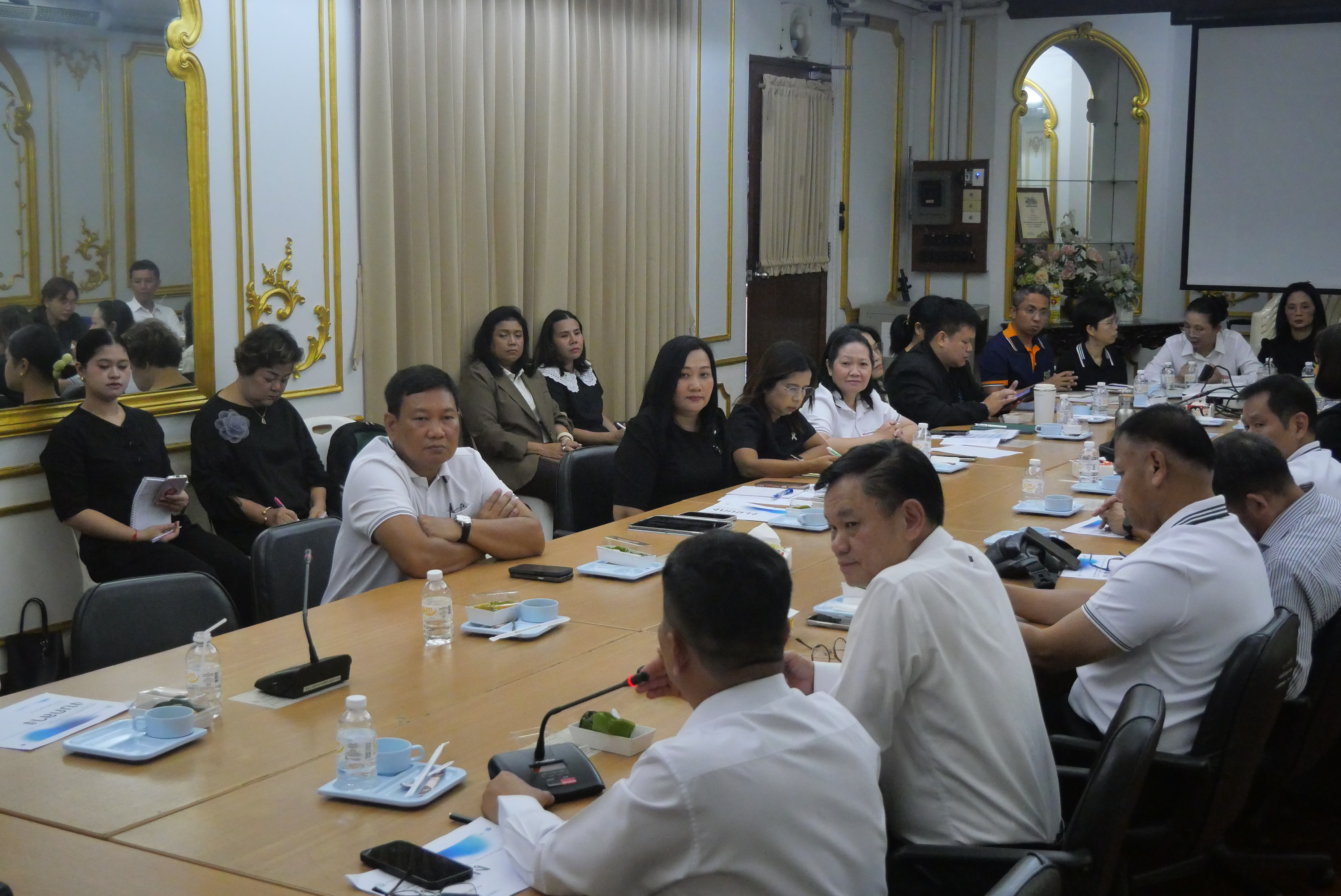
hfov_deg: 41.9
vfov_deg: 28.7
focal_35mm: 47
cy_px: 448
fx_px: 1752
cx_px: 670
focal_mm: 23
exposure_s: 1/125
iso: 3200
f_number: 4.3
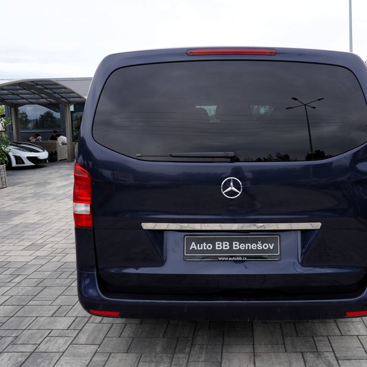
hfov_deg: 47.9
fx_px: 408
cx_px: 235
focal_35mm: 34
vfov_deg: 48.4
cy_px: 188
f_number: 6.3
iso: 100
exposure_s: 1/160
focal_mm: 26
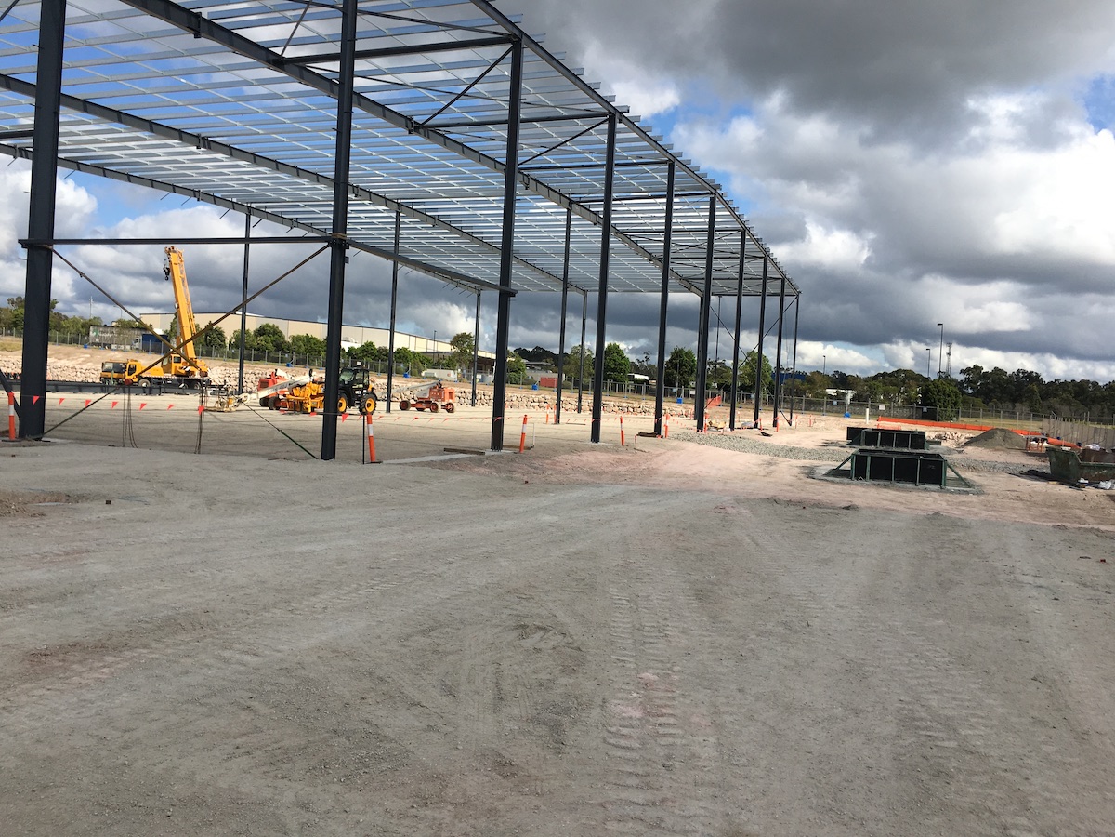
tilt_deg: +1.5
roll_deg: -2.1
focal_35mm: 29
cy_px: 418
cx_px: 558
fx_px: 934
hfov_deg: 61.7
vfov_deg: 48.2
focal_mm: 4.15
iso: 25
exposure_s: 1/2331
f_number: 2.2
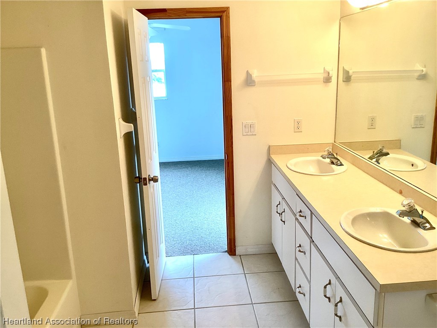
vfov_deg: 45.4
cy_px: 164
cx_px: 218
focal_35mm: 31
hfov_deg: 58.4
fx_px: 391
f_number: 2.4
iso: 80
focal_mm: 3.3
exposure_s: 1/60
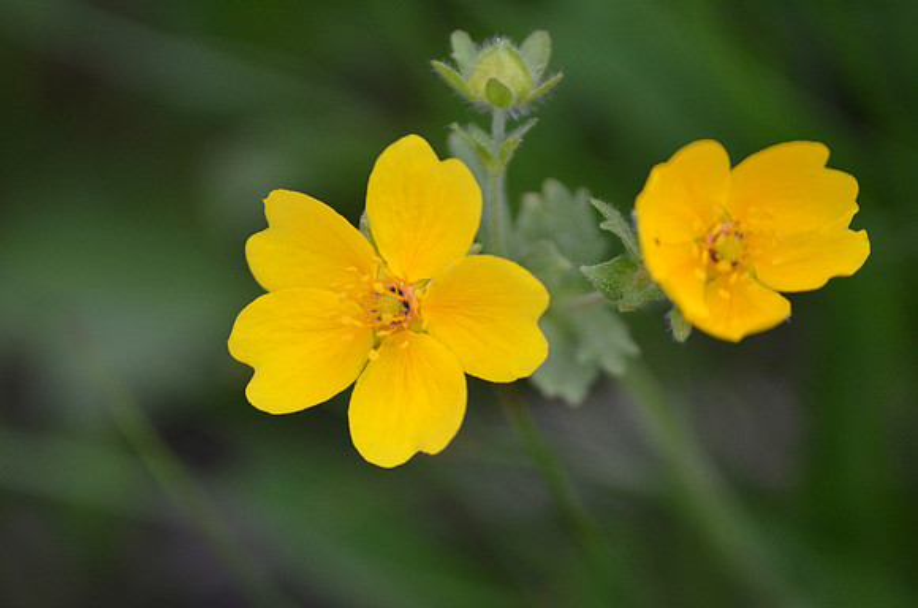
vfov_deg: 3.0
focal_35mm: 450
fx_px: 11450
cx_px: 459
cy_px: 304
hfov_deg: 4.6
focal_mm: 300
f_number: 5.6
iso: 1250
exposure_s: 1/500
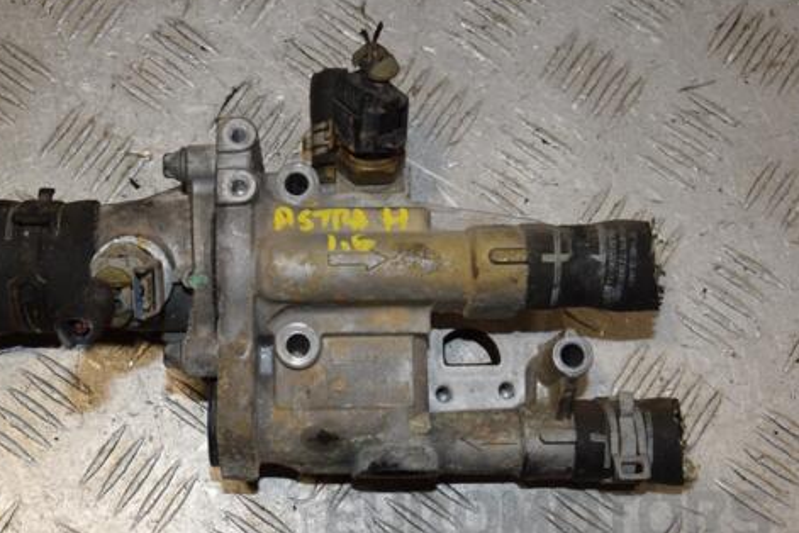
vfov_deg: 20.9
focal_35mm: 65
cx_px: 293
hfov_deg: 30.8
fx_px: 1443
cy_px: 290
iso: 800
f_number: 11
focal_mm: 34
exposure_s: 1/200
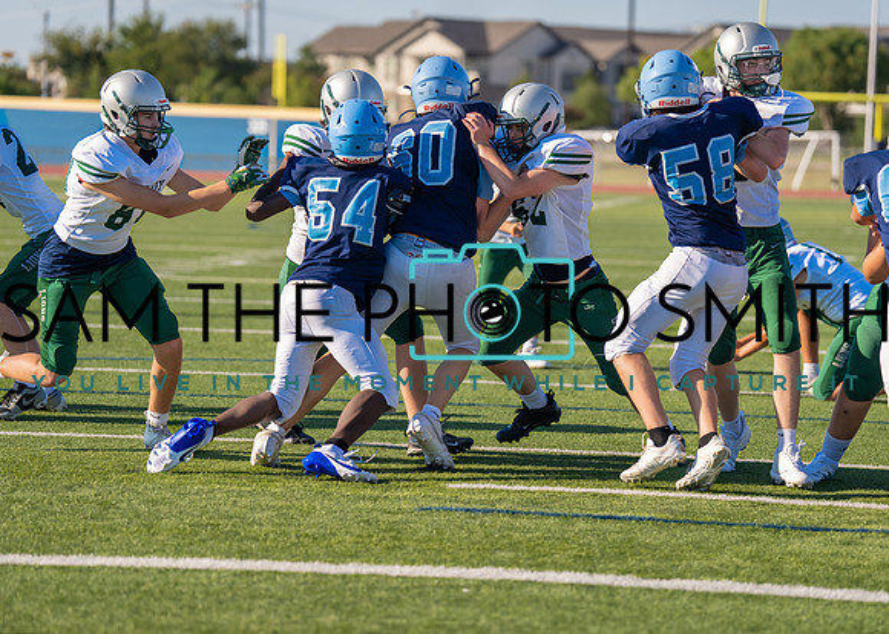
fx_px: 3700
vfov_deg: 9.8
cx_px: 472
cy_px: 347
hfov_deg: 13.7
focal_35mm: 147
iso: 250
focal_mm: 127
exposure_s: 1/4000
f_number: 2.8
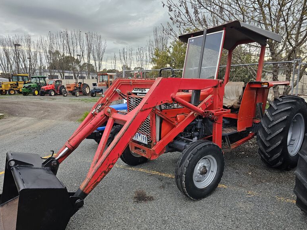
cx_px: 152
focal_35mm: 24
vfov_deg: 56.8
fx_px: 213
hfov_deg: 71.6
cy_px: 119
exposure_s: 1/180
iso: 125
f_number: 1.7
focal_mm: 6.3
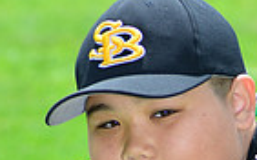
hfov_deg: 3.7
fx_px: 3970
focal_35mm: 567
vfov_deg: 2.3
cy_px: 289
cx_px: 272
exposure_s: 1/200
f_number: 8
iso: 200
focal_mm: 135
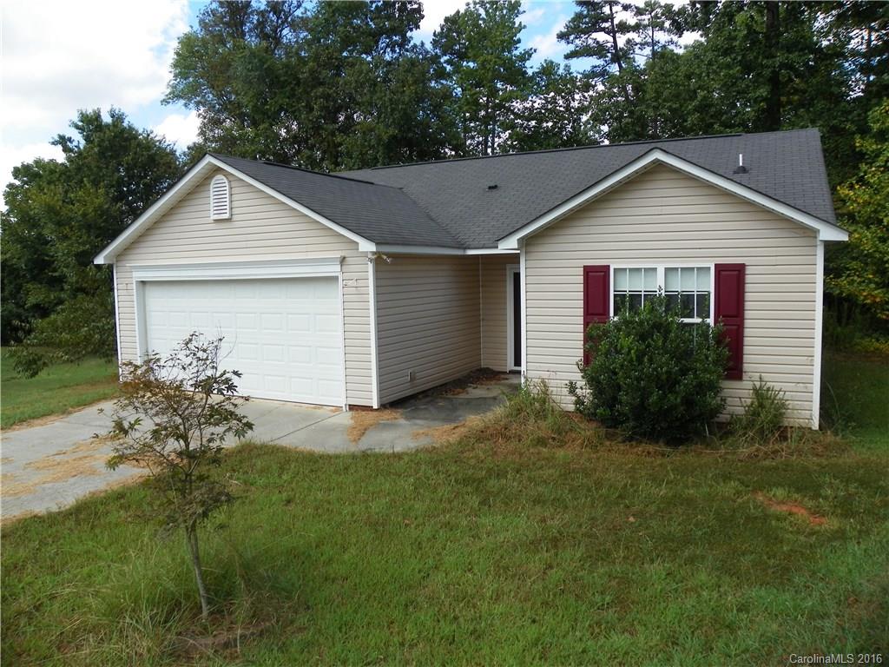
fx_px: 668
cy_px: 334
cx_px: 444
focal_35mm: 26
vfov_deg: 53.1
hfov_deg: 67.3
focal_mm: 4.6
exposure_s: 1/250
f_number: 4.5
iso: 64
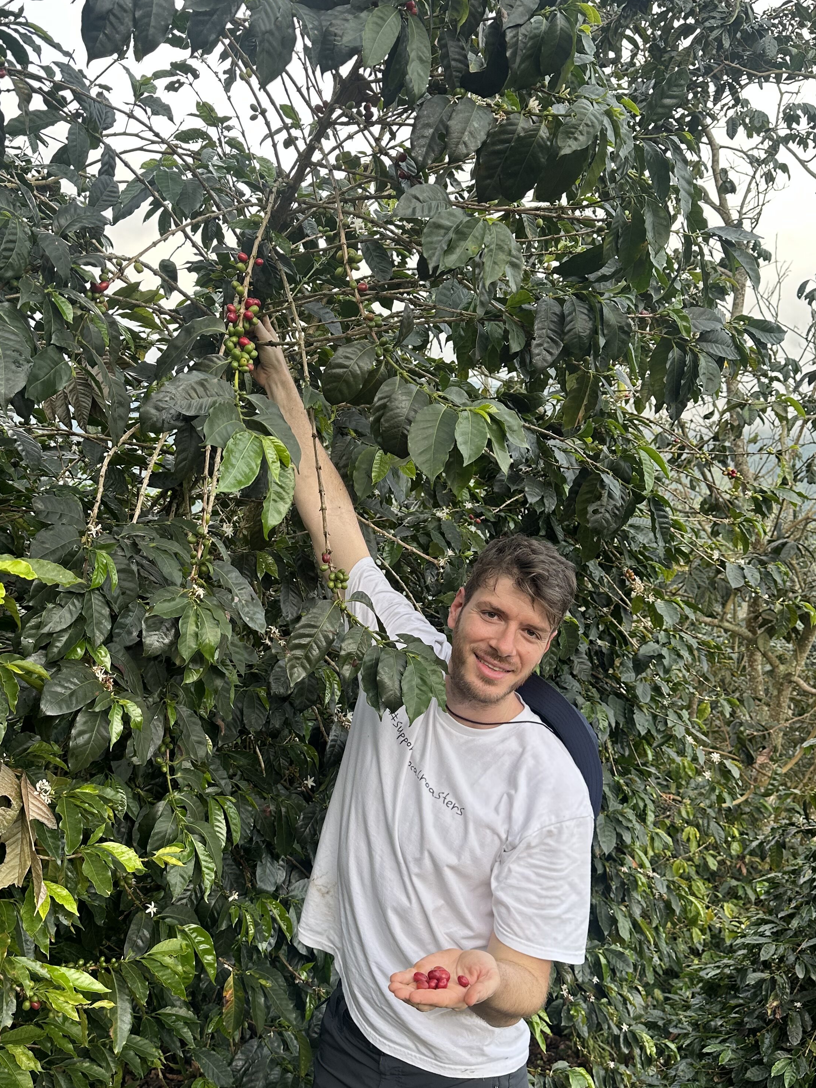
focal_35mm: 33
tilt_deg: -6.6
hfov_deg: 42.7
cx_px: 328
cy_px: 555
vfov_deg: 55.3
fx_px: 1037
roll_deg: -3.8
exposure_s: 1/240
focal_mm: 6.86
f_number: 1.78
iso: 80
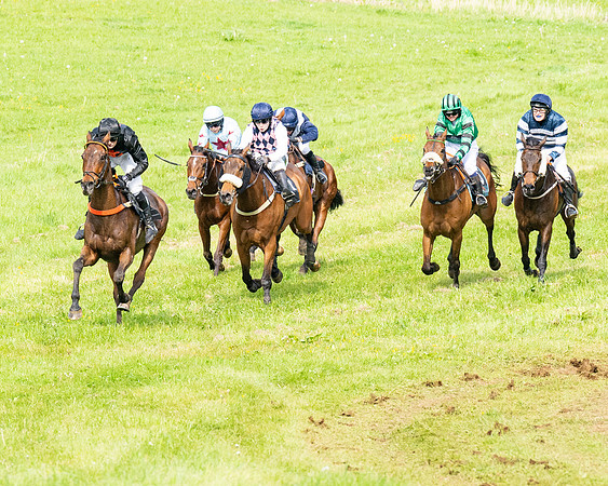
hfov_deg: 3.3
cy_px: 206
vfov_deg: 2.7
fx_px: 10403
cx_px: 133
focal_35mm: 578
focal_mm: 200
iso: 400
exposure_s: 1/1600
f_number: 5.6
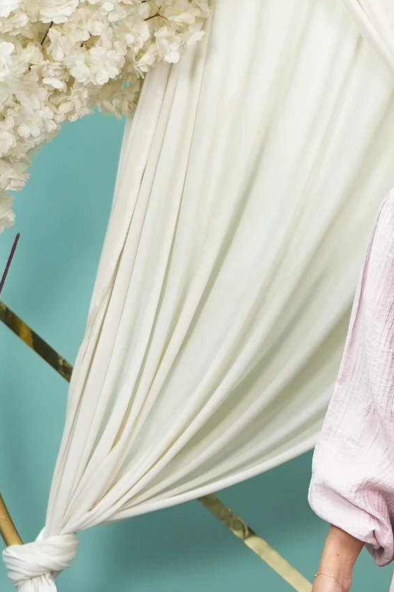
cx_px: 497
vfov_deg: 17.4
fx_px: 1921
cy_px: 471
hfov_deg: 11.4
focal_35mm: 117
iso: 640
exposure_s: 1/50
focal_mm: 37
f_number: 4
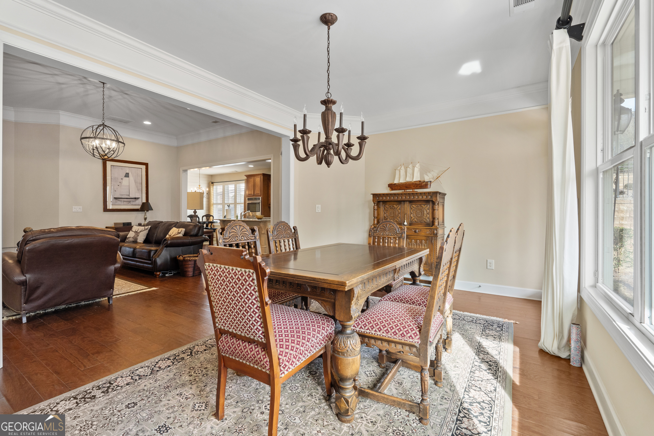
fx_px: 291
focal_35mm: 16
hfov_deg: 96.7
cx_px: 327
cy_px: 218
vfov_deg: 73.8
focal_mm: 16
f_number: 5.6
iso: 1250
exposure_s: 1/25
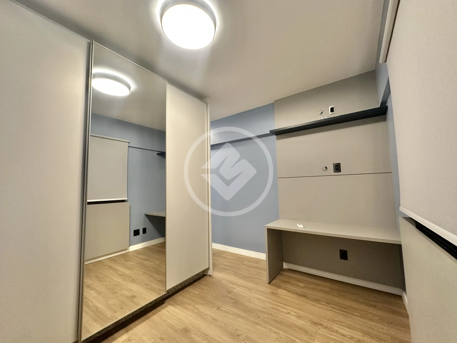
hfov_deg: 102.1
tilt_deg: +4.6
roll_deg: +1.3
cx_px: 228
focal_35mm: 14
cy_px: 172
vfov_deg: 85.7
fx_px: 185
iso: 250
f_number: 2.2
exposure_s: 1/60
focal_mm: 2.22
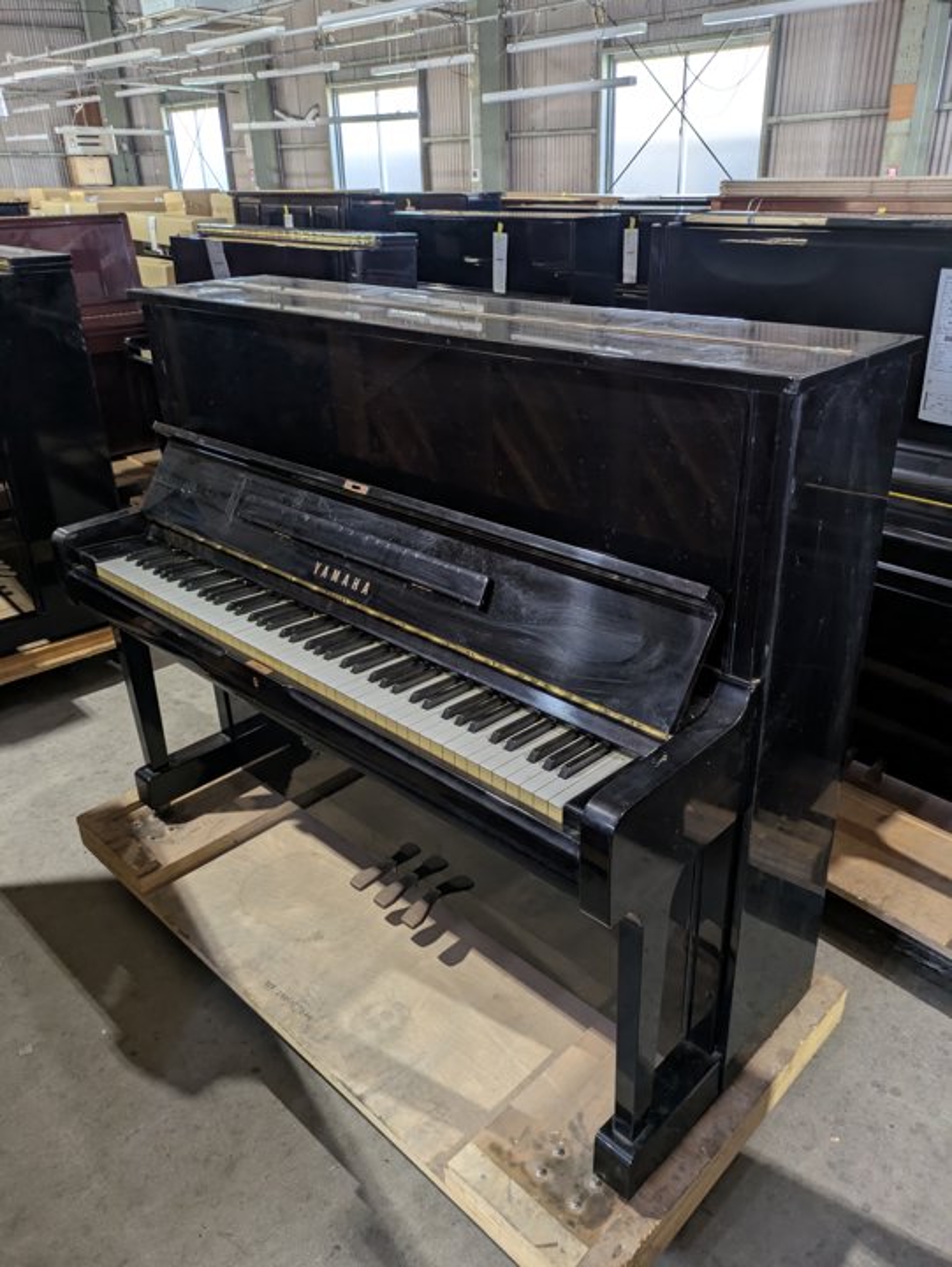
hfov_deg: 54.9
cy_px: 634
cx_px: 476
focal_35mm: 25
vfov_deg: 69.4
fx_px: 916
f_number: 1.89
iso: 92
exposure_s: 1/33.3
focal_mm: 5.43
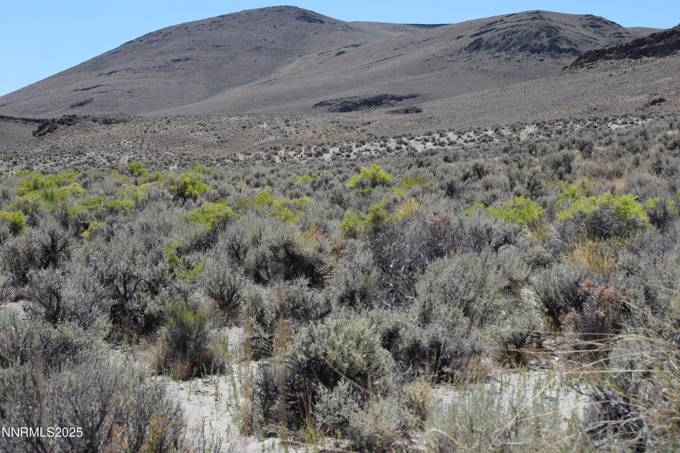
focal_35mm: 82
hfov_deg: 24.6
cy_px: 226
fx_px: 1558
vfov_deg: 16.6
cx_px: 340
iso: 200
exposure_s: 1/400
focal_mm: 55
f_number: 10
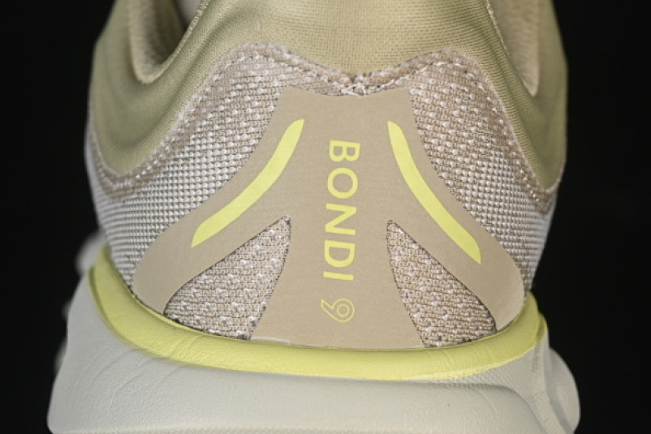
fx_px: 1827
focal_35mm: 101
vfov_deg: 13.6
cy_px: 216
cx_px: 306
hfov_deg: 20.2
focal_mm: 50
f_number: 7.1
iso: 160
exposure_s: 1/80
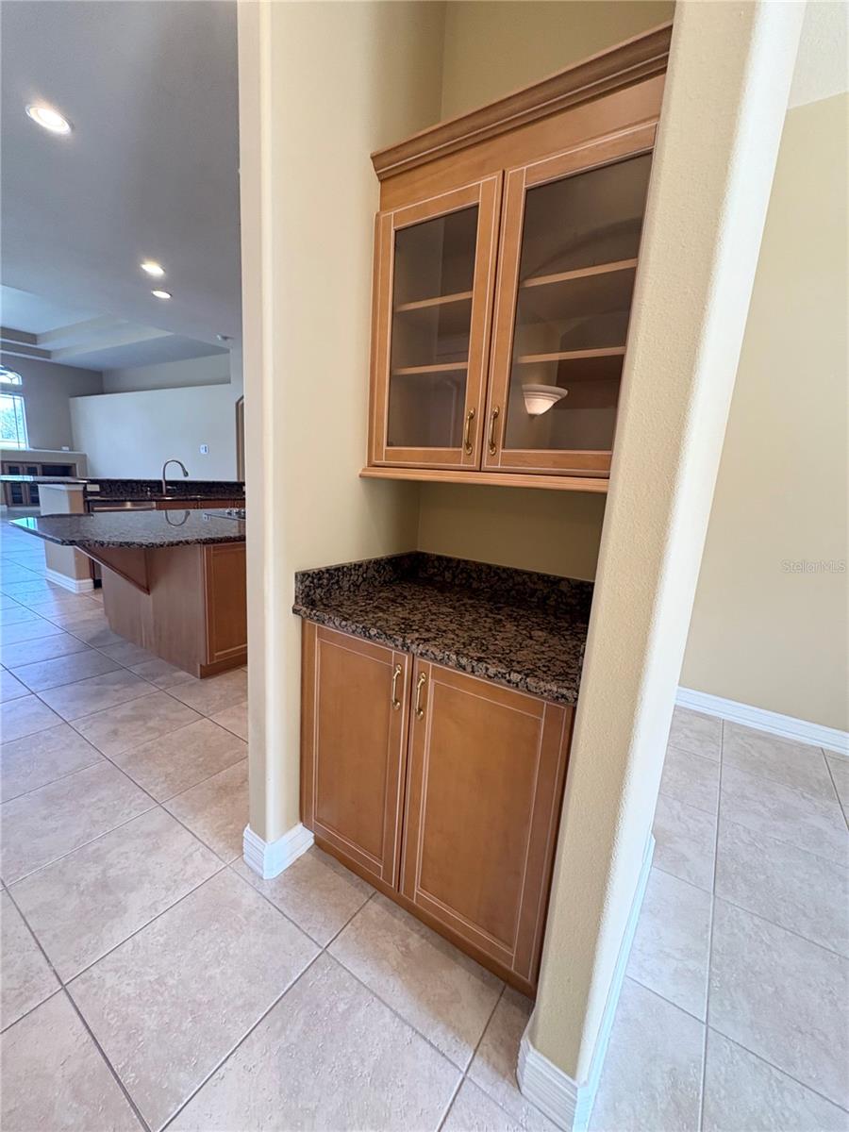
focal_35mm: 14
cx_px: 424
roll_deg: -4.4
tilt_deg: -11.4
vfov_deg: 102.1
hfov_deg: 85.7
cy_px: 566
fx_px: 458
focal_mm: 2.22
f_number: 2.2
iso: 250
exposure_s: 1/60
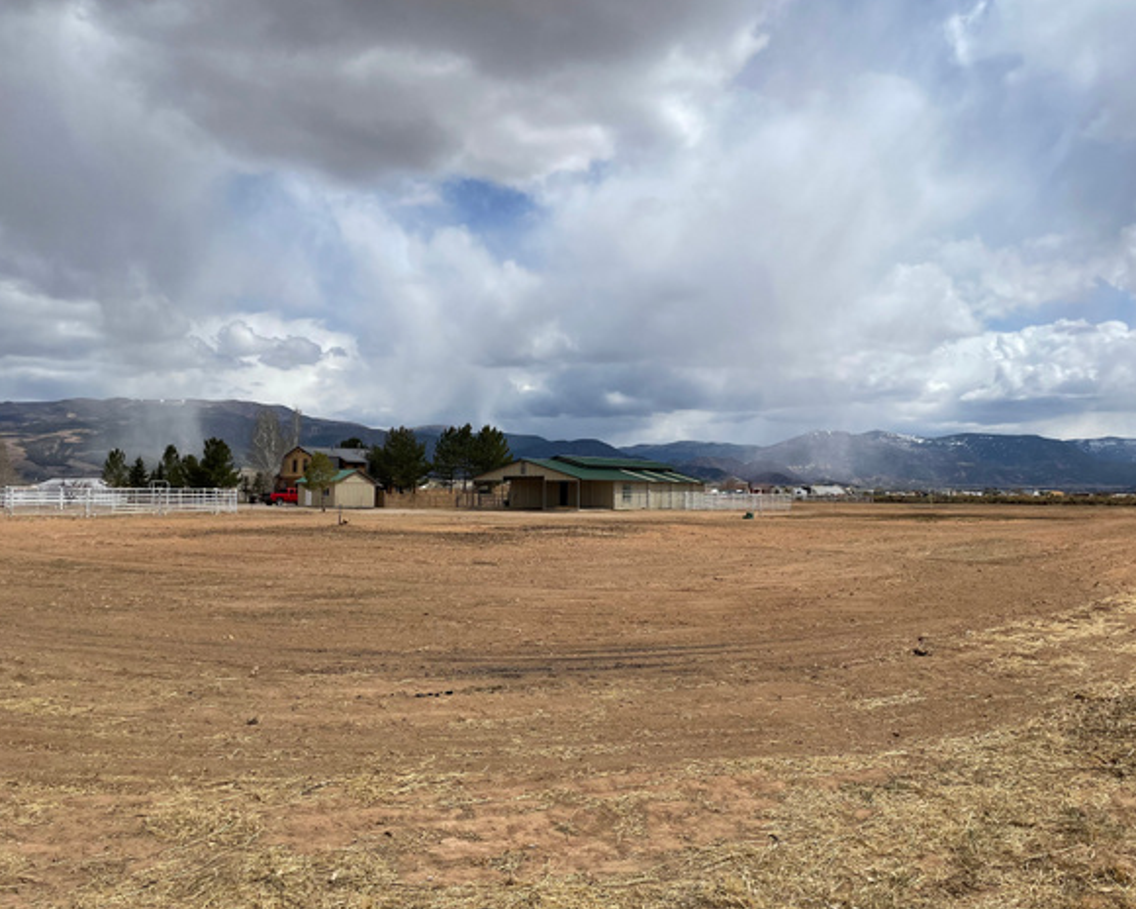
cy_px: 441
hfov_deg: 62.2
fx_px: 941
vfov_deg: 51.5
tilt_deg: +3.6
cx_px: 582
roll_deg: +0.0
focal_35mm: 28
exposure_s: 1/8403
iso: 32
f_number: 1.6
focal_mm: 4.2
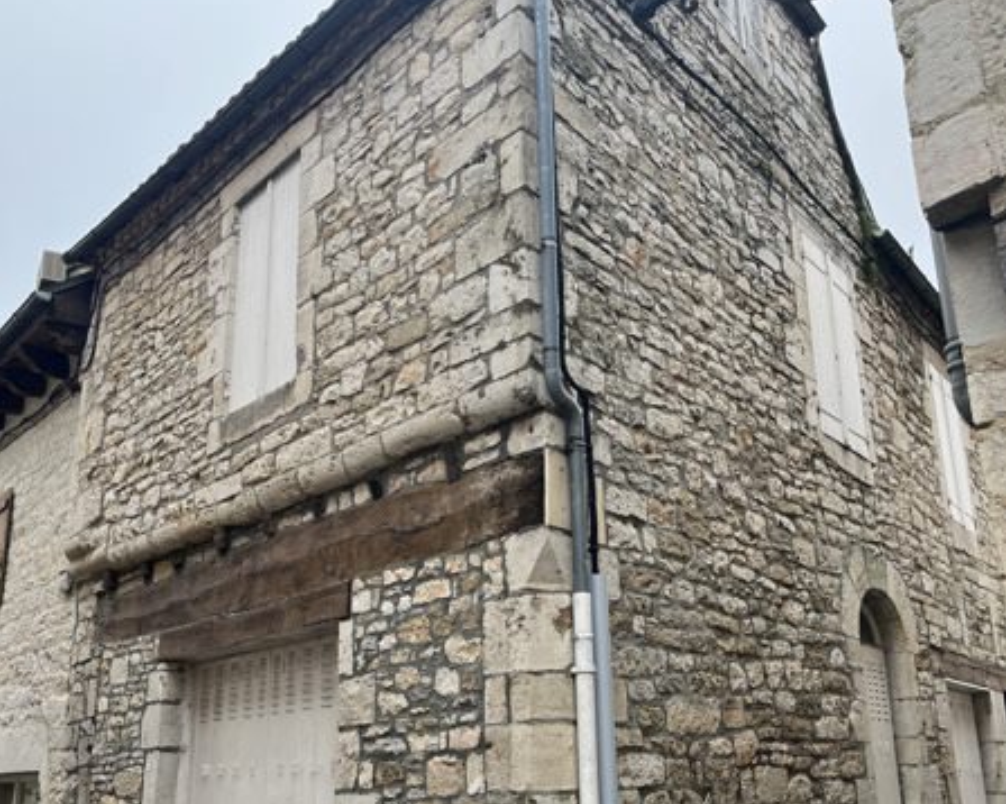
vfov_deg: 43.1
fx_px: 1012
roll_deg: +1.3
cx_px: 503
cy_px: 481
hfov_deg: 52.9
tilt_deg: +16.4
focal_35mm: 34
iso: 40
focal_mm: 5.1
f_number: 1.6
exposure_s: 1/276
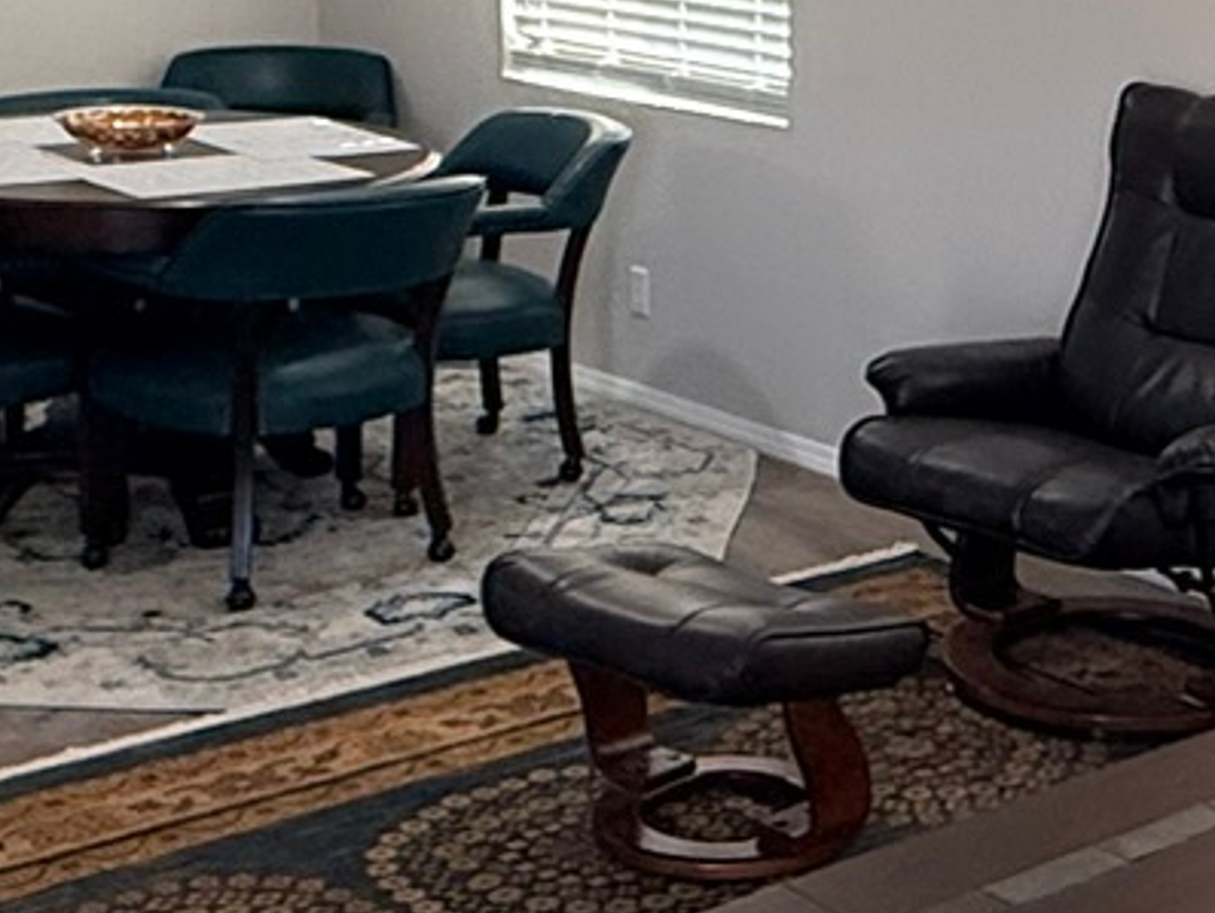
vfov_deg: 20.1
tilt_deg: -7.9
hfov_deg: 26.5
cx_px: 992
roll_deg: -1.3
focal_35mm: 72
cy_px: 128
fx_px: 2529
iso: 160
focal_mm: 2.22
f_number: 2.2
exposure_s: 1/120
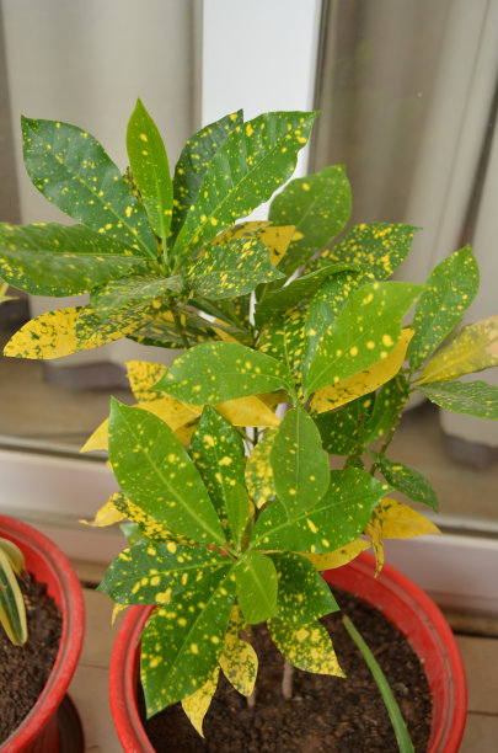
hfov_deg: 36.7
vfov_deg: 53.2
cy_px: 376
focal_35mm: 36
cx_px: 249
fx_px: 751
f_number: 5
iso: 100
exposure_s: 1/60
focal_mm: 24
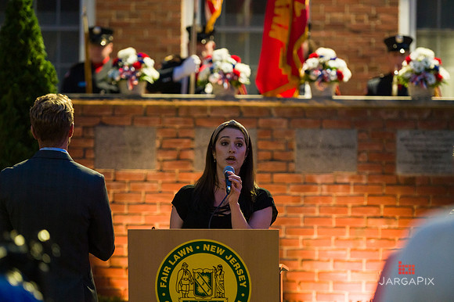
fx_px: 1764
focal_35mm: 140
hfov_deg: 14.7
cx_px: 227
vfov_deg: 9.8
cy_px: 151
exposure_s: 1/100
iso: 6400
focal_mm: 140
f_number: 3.2
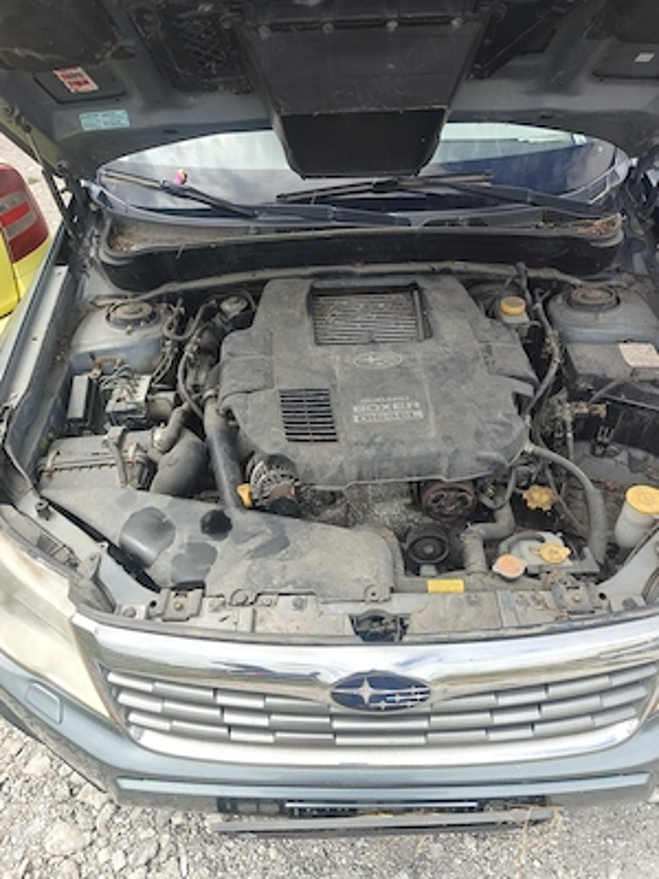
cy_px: 440
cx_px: 330
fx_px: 584
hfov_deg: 58.9
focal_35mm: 23
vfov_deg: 73.9
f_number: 1.6
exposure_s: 1/535
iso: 50
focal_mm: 6.06
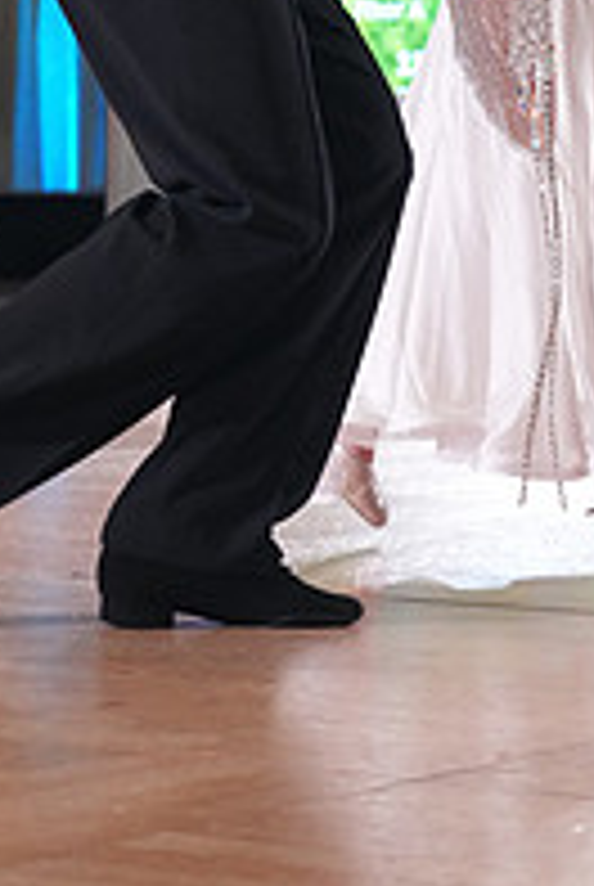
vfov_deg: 12.8
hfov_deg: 9.0
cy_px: -382
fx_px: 3773
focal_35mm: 153
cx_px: 403
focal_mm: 52
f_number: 4
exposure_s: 1/500
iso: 2500
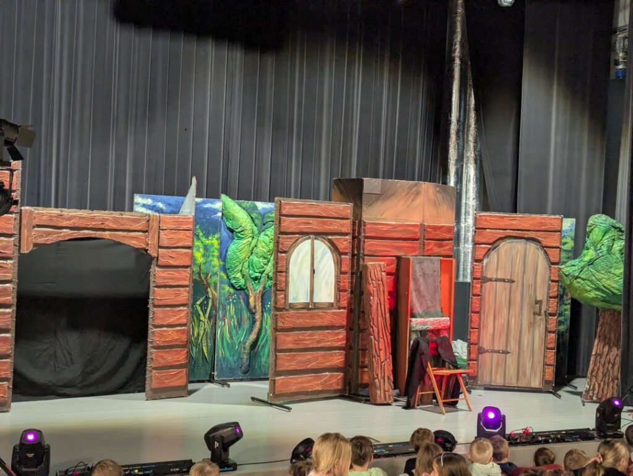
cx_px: 316
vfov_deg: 30.3
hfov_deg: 39.6
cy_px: 238
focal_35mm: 48
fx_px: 879
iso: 946
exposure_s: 1/127
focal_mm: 6.81
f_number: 1.85
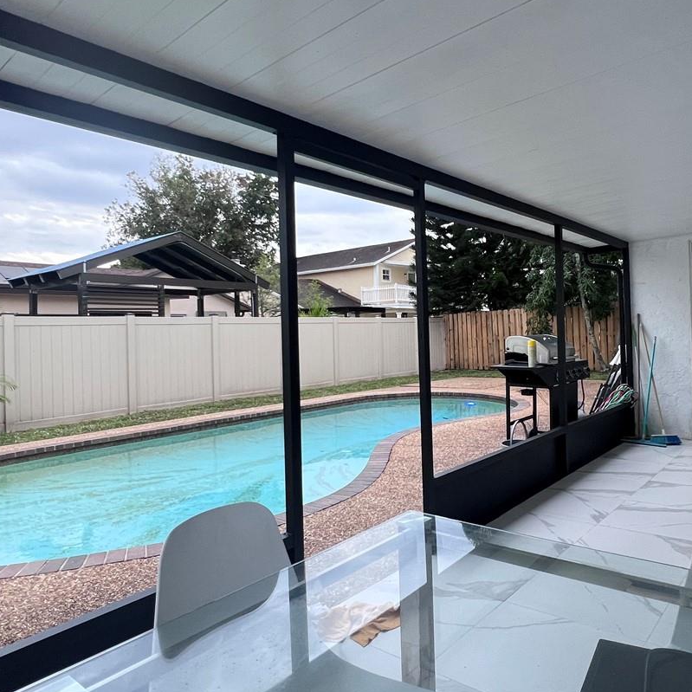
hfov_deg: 66.7
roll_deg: +1.4
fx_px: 520
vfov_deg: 67.2
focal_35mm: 23
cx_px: 409
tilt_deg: -0.6
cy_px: 328
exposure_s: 1/99
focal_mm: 1.57
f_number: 1.8
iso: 160
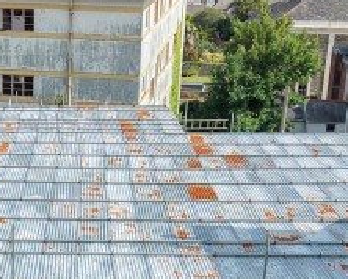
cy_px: 384
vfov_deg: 13.6
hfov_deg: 17.5
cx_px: 31
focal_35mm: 108
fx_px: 1113
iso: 400
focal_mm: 8.67
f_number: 1.8
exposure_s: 1/6400
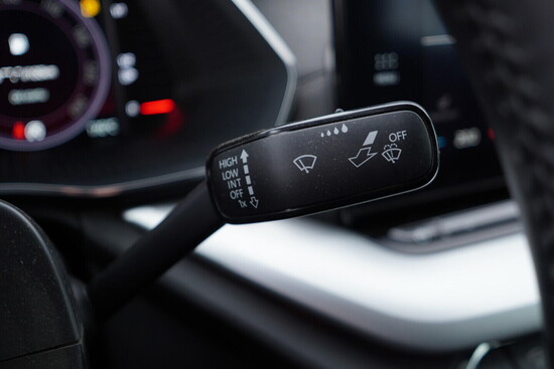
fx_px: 554
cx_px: 277
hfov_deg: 53.1
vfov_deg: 36.9
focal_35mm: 36
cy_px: 184
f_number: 2.8
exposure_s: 1/40
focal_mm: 24
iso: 160
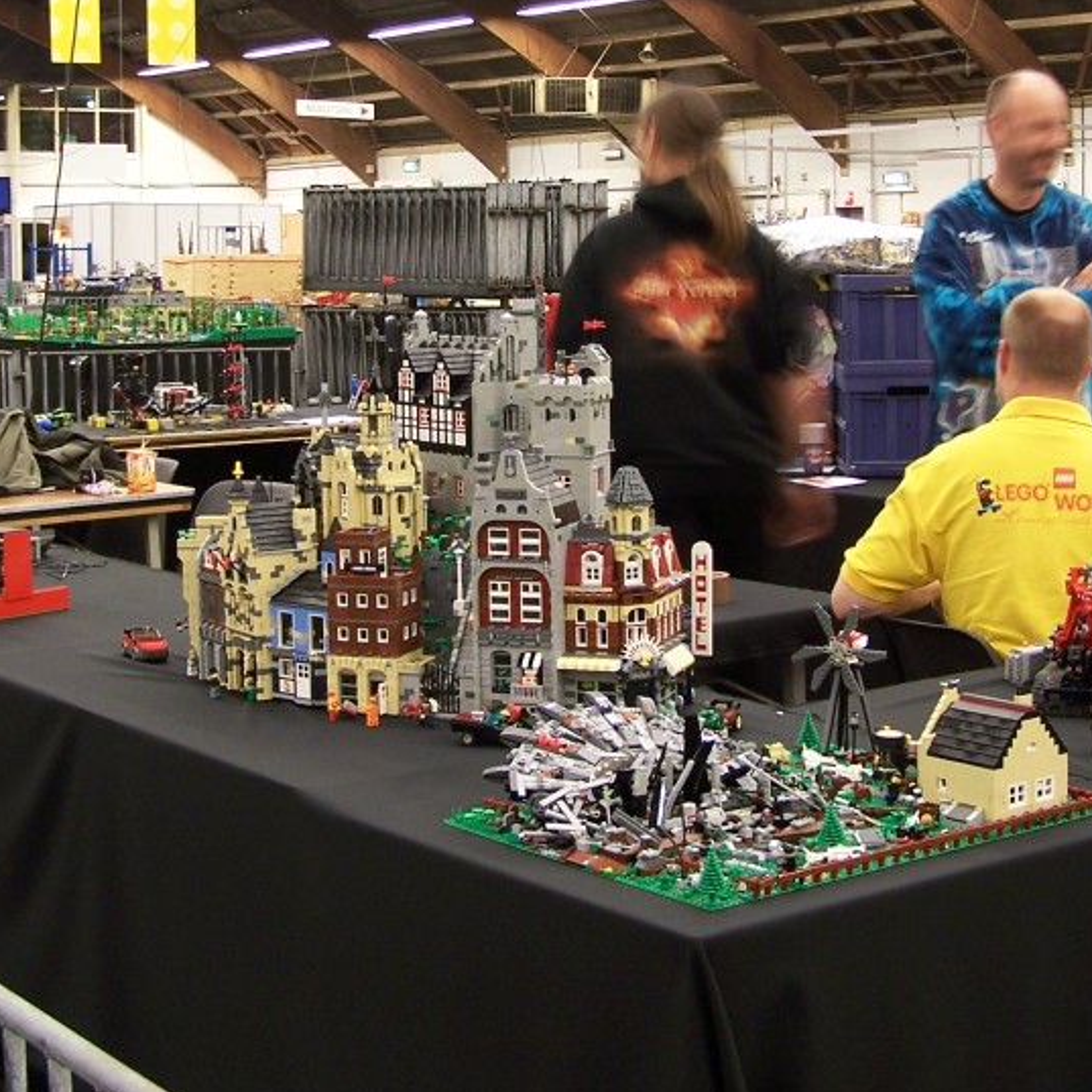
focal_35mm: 64
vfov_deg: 26.7
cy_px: 356
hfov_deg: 26.9
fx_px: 2284
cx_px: 580
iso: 80
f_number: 2.8
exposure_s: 1/2
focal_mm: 6.3
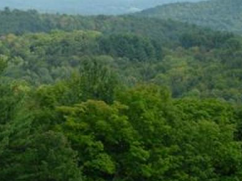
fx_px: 2048
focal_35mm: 293
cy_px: -2
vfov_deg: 5.1
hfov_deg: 6.7
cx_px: 25
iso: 79
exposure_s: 1/186
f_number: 8.2
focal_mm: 23.4
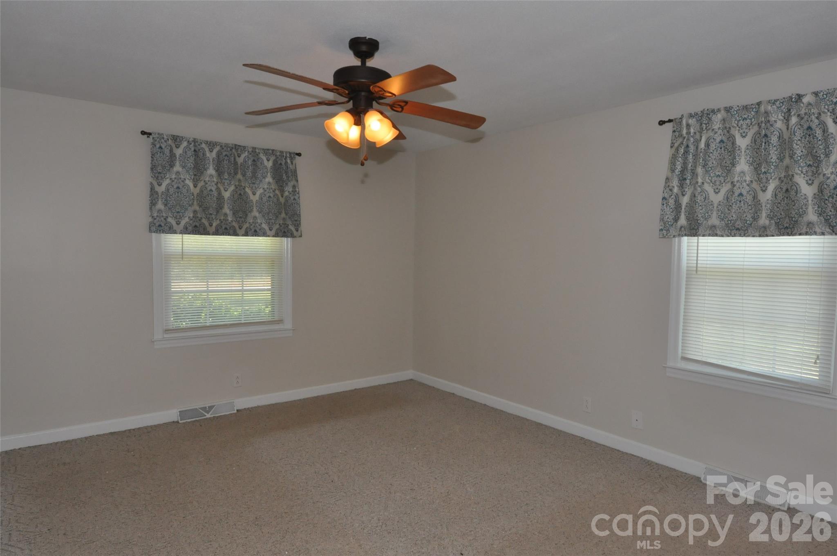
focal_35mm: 21
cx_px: 418
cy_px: 278
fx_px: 488
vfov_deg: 59.4
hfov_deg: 81.3
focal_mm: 14
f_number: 6.3
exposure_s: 1/60
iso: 1000
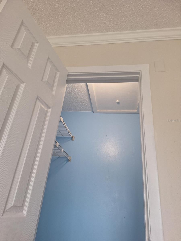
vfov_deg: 73.9
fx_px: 160
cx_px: 90
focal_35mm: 23
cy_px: 120
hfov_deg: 58.9
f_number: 1.8
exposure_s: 1/60
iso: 50
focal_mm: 5.54
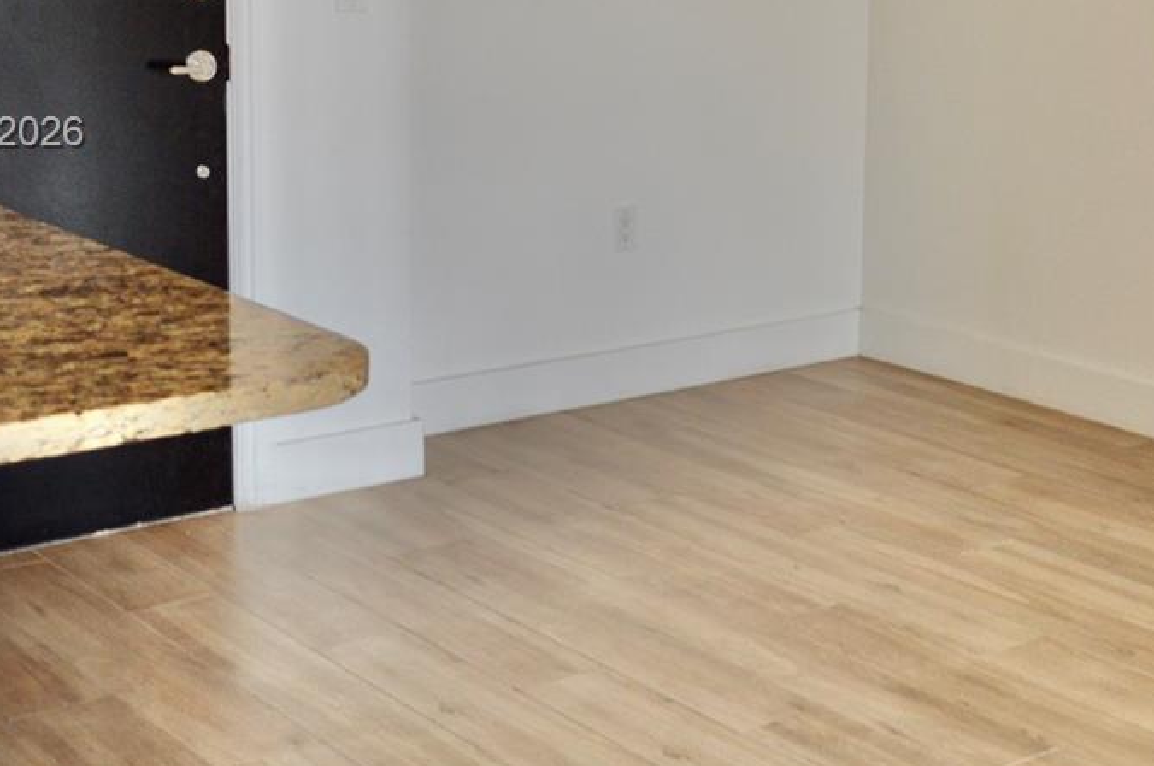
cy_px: 136
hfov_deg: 30.7
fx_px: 2049
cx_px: 920
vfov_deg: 20.9
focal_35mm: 64
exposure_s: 1/60
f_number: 4
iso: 400
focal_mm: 18
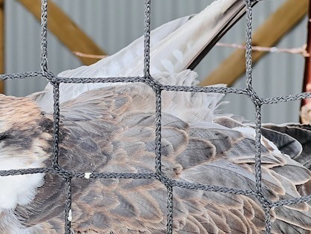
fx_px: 1690
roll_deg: +1.6
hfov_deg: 10.4
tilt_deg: -10.1
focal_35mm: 188
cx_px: 24
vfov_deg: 7.9
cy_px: 76
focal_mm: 9
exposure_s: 1/99
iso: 40
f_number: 2.8
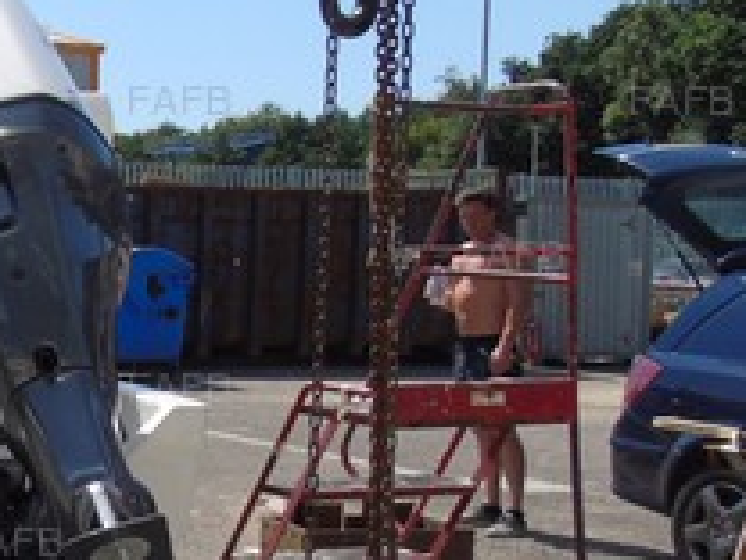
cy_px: 334
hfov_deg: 22.2
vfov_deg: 19.1
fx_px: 1659
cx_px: -269
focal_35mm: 77
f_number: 3.6
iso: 80
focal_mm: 4.4
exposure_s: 1/1000
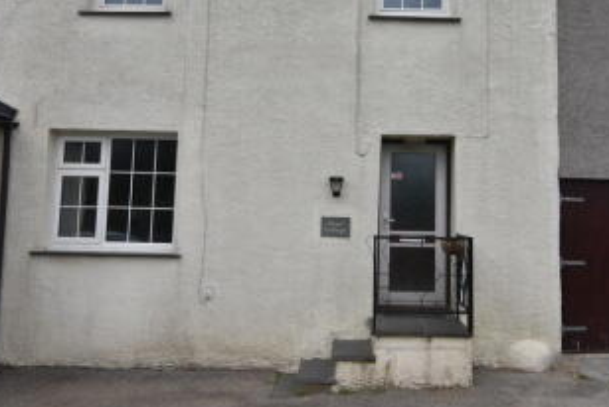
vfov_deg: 35.6
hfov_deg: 51.7
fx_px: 626
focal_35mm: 37
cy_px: 133
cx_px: 347
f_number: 8
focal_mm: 16
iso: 500
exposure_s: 1/500
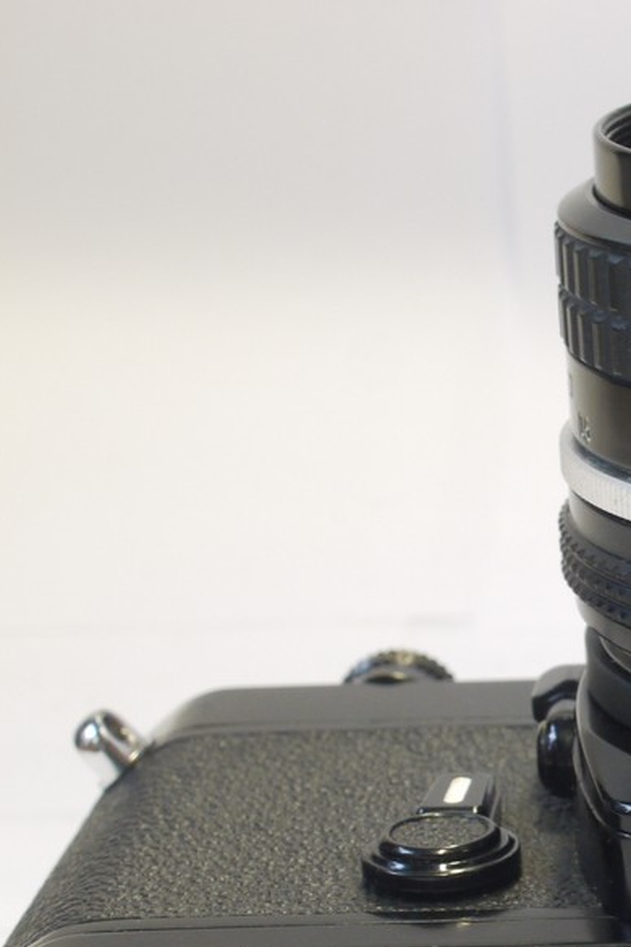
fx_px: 3365
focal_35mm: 128
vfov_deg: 15.9
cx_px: 804
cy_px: 703
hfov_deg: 10.5
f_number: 9
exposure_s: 1/8
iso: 400
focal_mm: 30
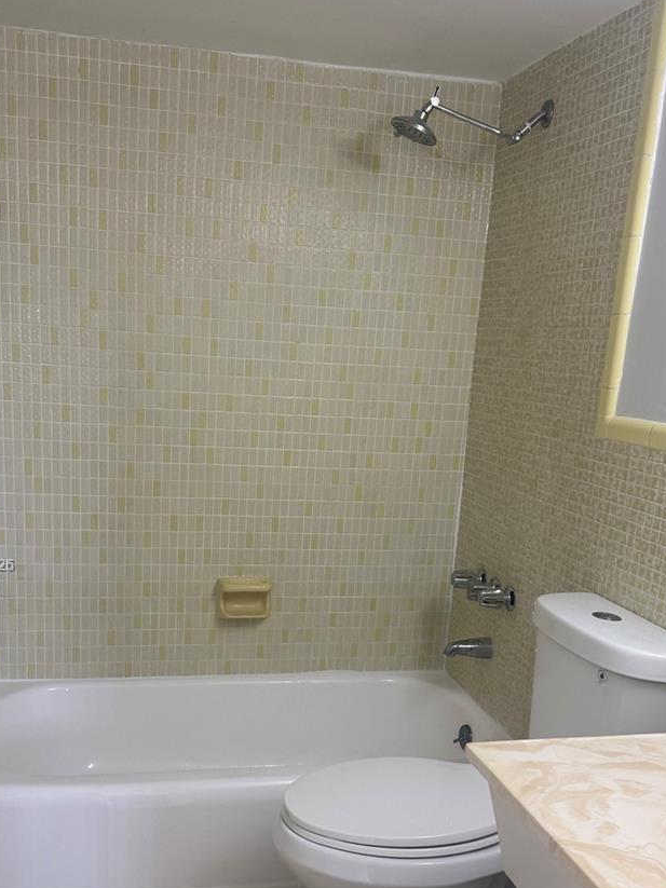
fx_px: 898
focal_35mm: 35
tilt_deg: -11.3
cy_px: 566
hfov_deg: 40.6
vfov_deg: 52.0
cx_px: 300
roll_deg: -4.7
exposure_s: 1/120
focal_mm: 6.76
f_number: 1.78
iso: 160
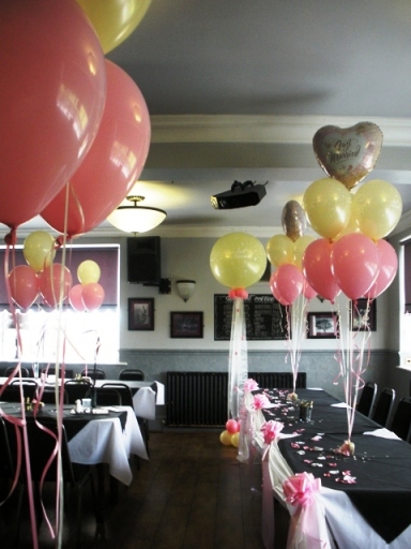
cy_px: 274
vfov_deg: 52.6
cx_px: 206
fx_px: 554
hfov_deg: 40.7
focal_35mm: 35
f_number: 3.5
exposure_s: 1/51
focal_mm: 6.3
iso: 191
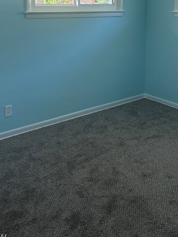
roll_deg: -1.6
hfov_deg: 31.4
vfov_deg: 39.1
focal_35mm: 46
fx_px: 316
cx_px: 108
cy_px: 36
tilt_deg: -5.8
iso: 125
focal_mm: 5.96
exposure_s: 1/121
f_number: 1.6
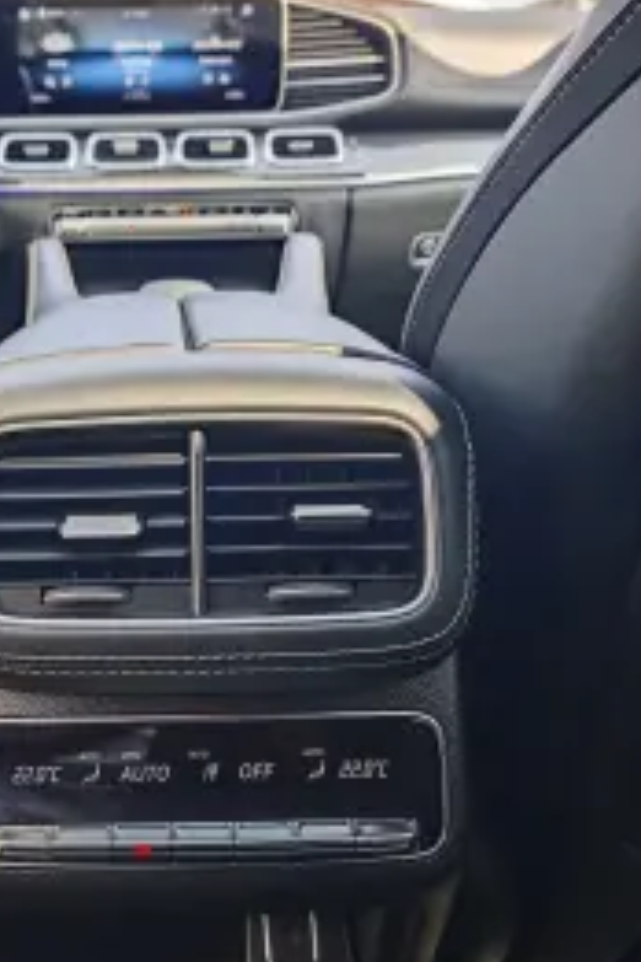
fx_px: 881
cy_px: 479
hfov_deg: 39.0
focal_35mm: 33
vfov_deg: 57.2
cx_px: 166
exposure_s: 1/92.5
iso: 400
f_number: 1.6
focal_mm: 6.55
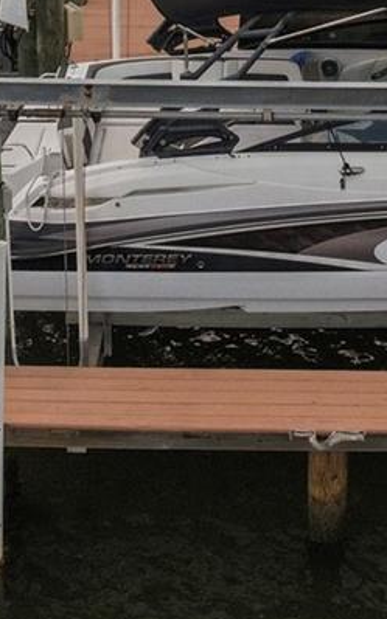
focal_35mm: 90
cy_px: -182
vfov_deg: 21.0
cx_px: 163
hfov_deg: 14.5
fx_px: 1520
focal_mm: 8.4
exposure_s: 1/1600
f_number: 2.8
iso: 400
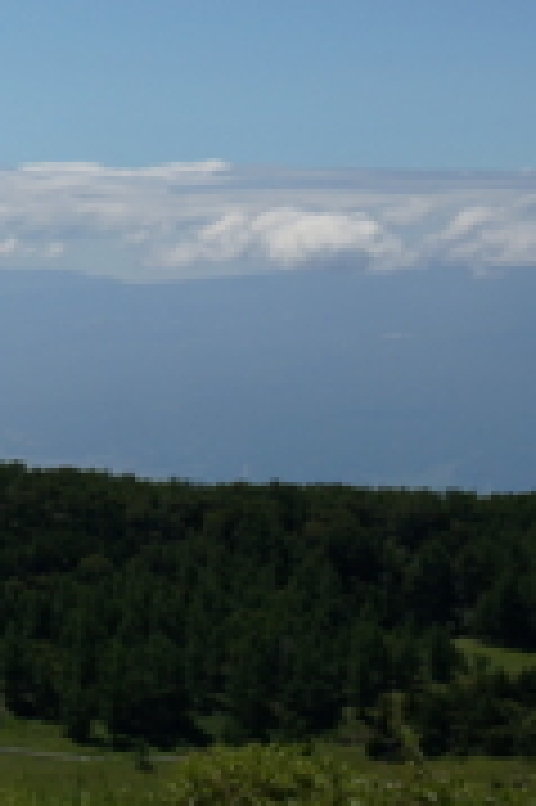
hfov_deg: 8.4
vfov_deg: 13.5
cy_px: 128
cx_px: -658
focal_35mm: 151
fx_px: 3379
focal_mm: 30
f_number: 9
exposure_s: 1/400
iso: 100
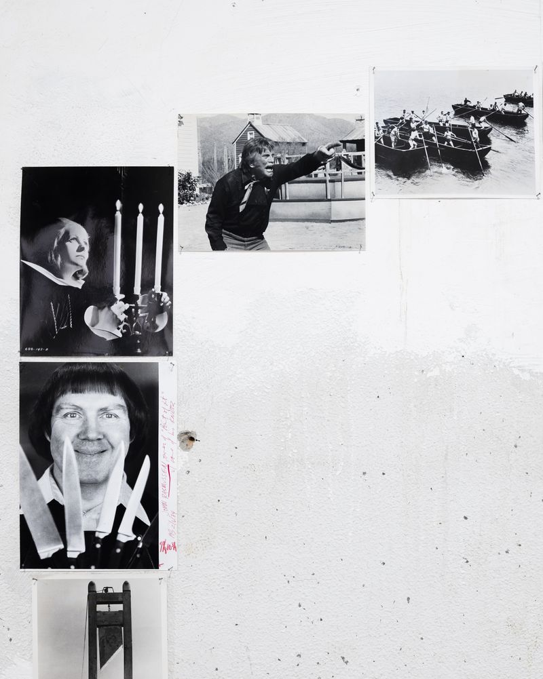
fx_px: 733
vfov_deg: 49.8
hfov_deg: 40.3
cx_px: 350
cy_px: 340
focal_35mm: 36
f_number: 8
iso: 200
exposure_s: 1/13
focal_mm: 35
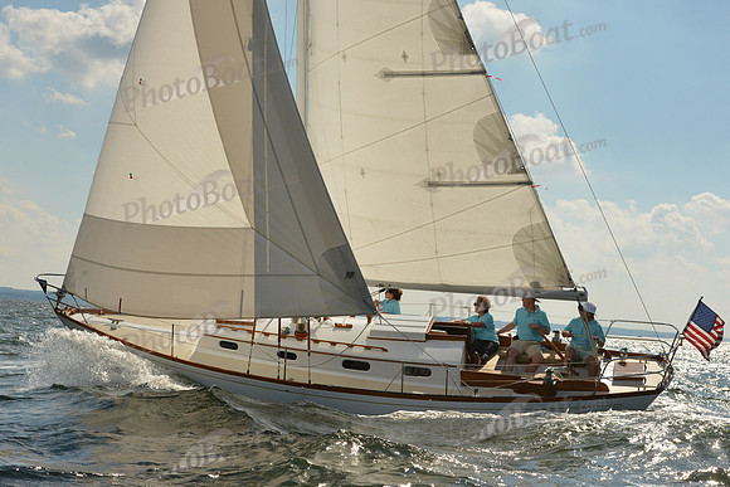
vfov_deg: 19.5
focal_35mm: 70
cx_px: 365
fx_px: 1420
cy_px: 244
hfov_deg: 28.8
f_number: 10
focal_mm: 70
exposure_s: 1/1250
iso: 1000
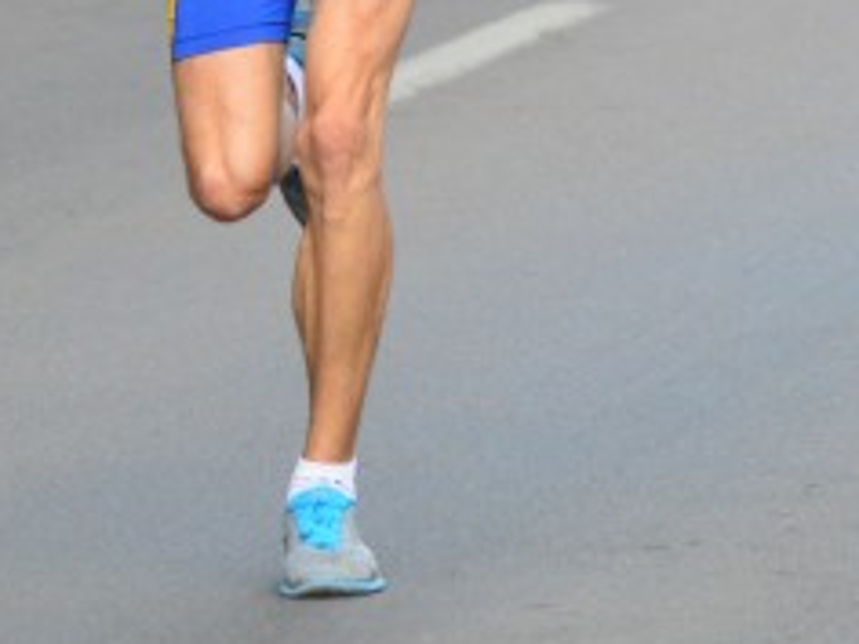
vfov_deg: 2.3
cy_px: -266
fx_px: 16369
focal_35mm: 660
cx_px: 772
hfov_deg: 3.0
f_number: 5
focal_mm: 135
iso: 800
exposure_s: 1/1250
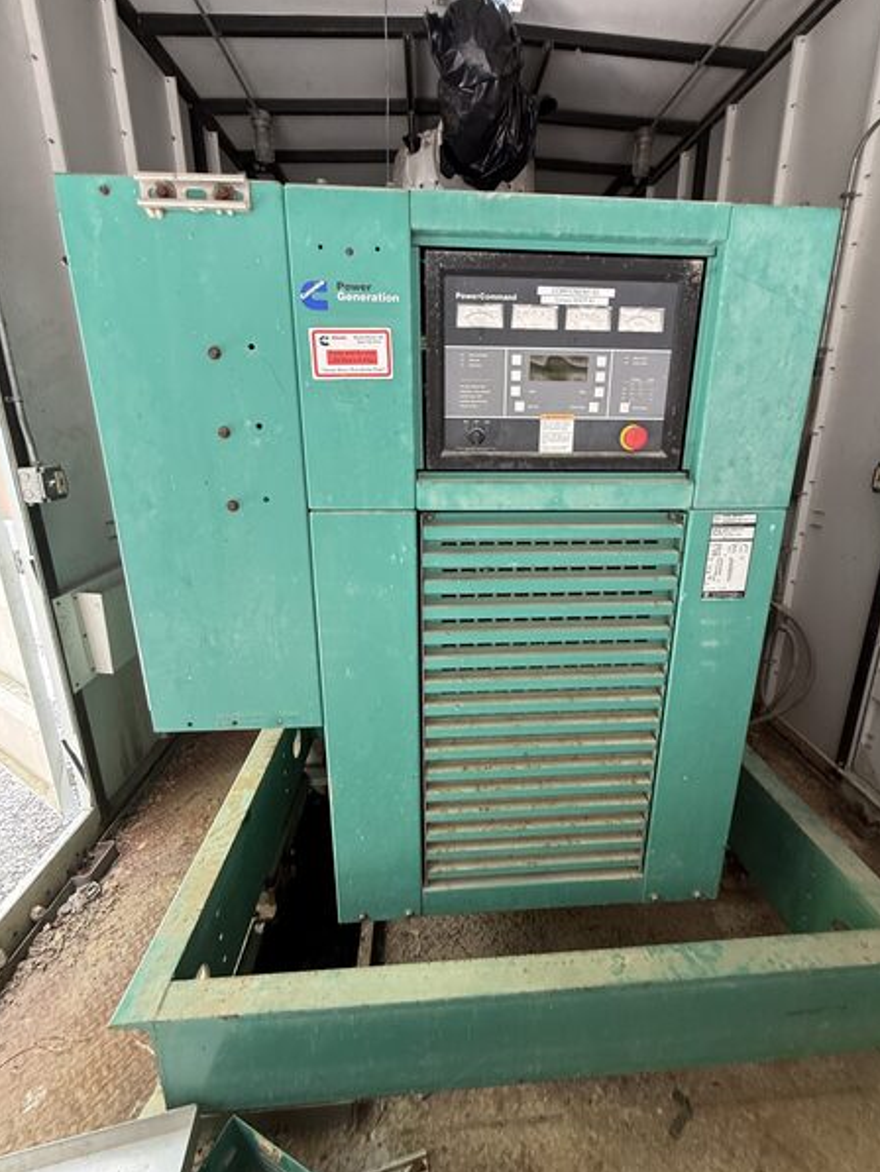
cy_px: 554
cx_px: 464
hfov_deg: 81.7
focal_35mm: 15
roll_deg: -1.4
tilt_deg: -15.5
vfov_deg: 98.1
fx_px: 508
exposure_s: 1/99
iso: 200
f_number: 2.2
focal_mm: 2.22
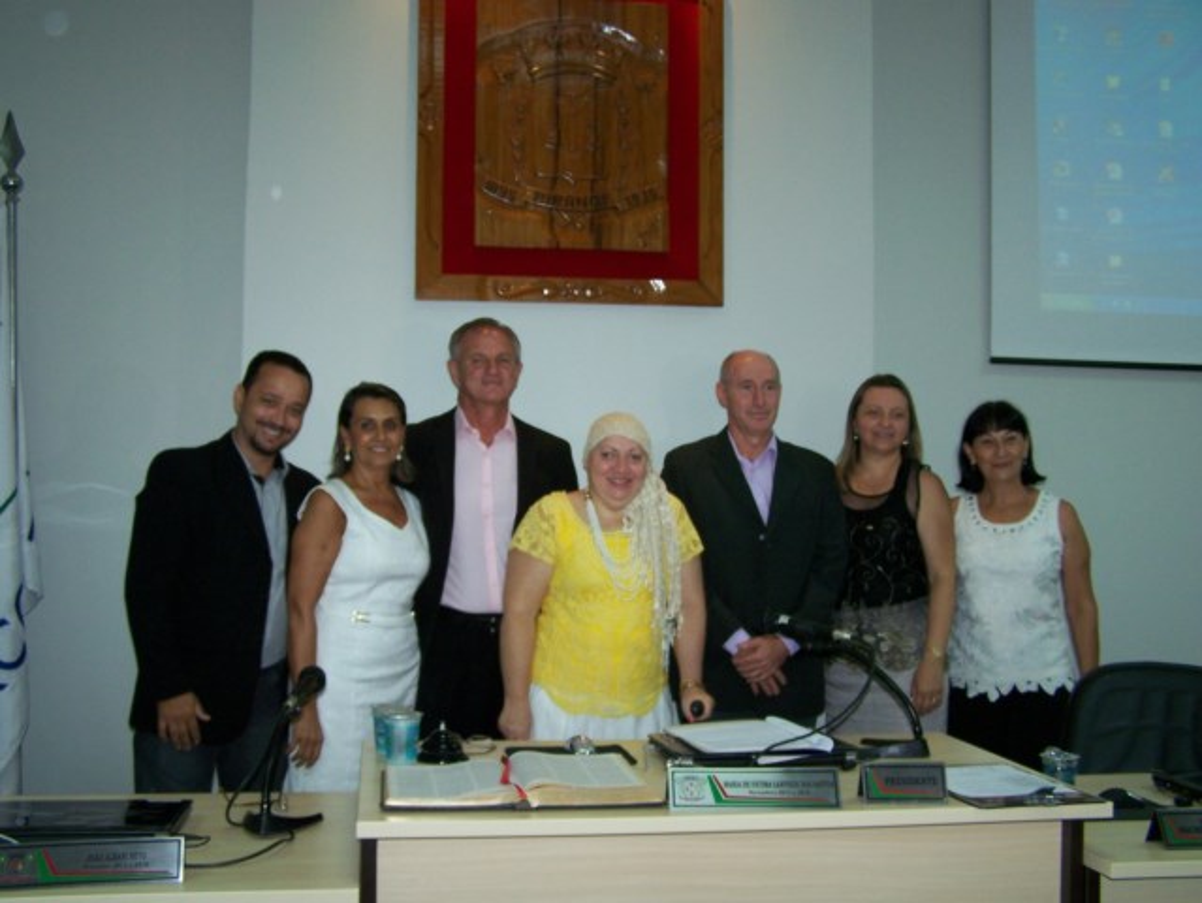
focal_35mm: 38
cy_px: 452
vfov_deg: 37.8
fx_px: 1320
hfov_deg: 49.0
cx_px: 601
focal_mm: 6.3
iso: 160
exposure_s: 1/60
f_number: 2.8
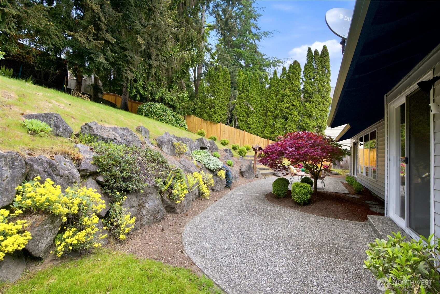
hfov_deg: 93.3
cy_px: 147
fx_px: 208
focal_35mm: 17
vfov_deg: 70.4
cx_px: 220
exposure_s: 1/30
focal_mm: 17
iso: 400
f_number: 9
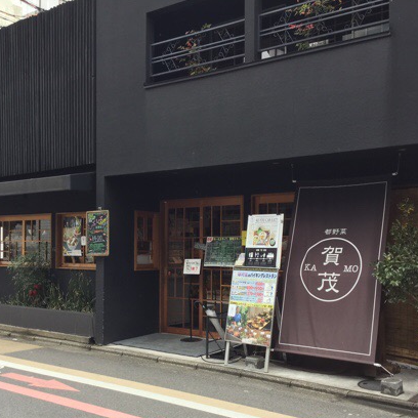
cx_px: 218
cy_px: 244
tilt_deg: -0.5
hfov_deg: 39.2
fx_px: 587
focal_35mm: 43
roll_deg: -1.5
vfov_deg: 39.1
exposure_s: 1/120
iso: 40
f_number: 2.4
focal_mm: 3.3
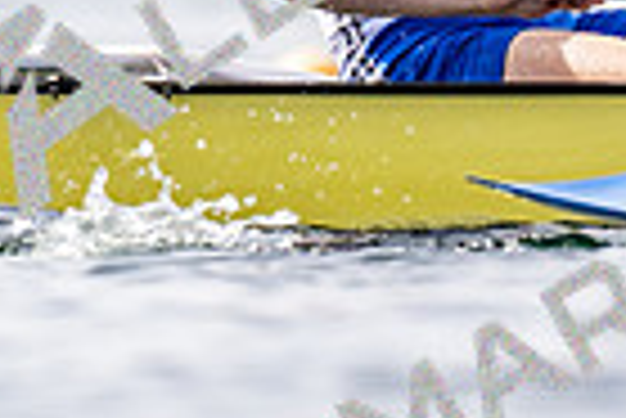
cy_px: -207
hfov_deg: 0.5
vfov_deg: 0.4
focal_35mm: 3748
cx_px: -392
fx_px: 65241
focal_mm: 600
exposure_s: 1/2500
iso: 200
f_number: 4
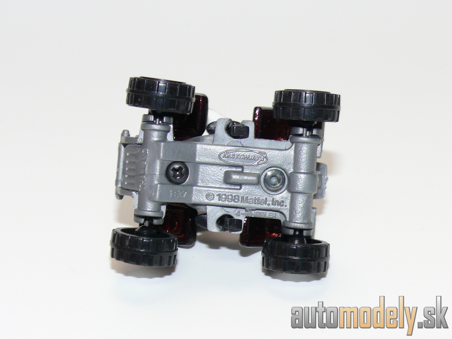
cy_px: 170
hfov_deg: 19.1
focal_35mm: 103
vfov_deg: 14.4
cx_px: 226
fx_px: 1345
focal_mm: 13.5
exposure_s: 1/30
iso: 100
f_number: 4
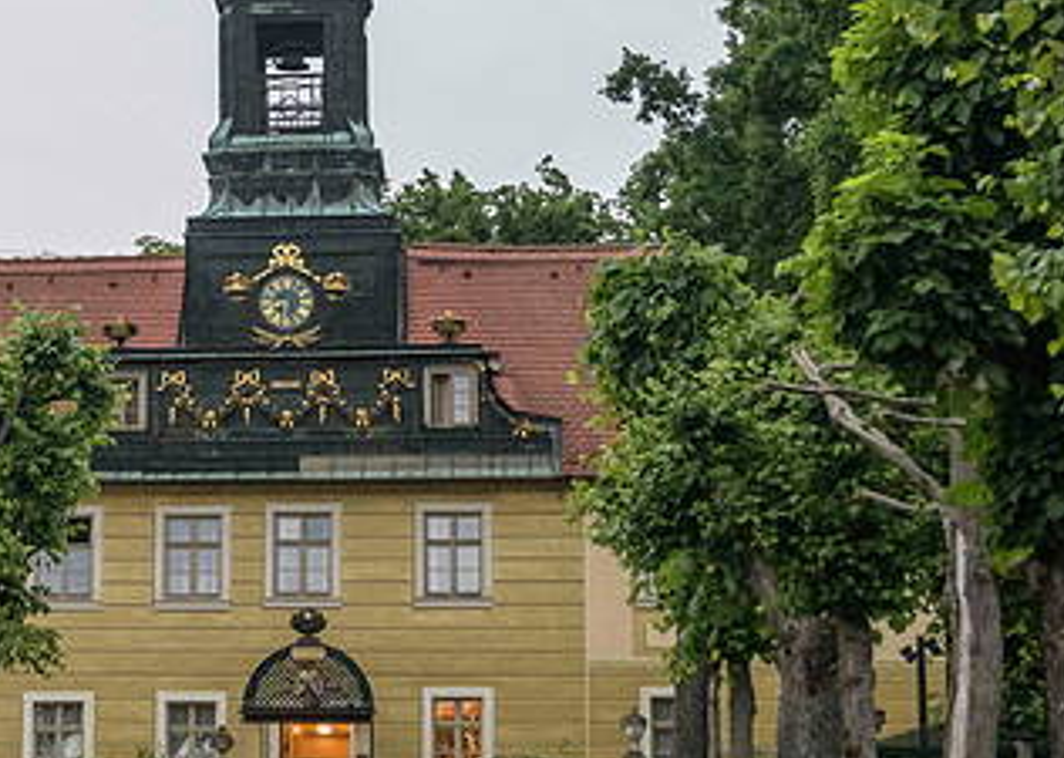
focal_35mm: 106
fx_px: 3200
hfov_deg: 18.8
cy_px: 351
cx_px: 269
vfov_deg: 13.5
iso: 1400
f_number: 5
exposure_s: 1/100
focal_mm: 42
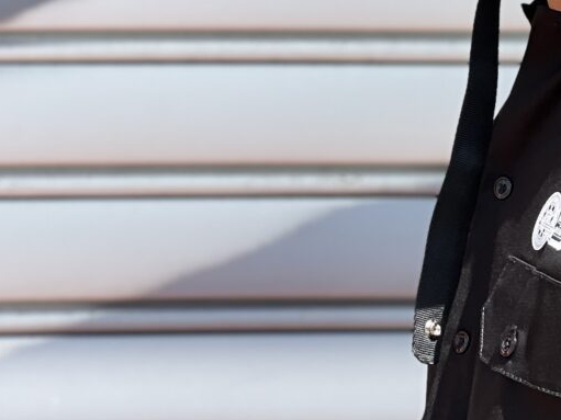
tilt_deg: +4.6
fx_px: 3127
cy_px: -88
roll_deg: -0.1
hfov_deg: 10.2
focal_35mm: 193
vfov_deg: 7.6
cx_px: 546
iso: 20
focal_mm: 9
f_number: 2.8
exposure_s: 1/136
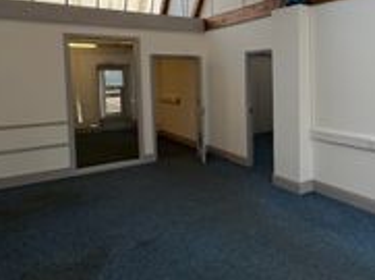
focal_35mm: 31
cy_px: 95
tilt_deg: -2.6
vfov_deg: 44.7
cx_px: 305
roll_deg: +1.4
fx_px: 335
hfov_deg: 54.1
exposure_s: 1/105
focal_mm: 2.22
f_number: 2.2
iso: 50
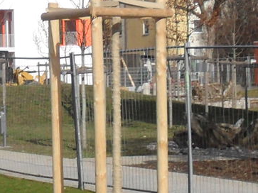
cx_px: -59
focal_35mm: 185
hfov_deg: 10.5
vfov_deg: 8.0
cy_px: 93
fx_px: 1378
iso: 80
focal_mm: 6.3
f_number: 7.6
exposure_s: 1/250
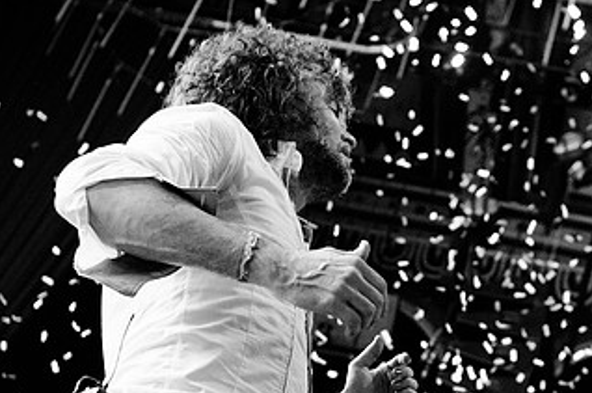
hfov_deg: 24.5
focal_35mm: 82
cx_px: 449
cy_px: 335
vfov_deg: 16.4
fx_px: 1346
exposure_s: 1/500
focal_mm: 30
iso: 1600
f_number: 3.5
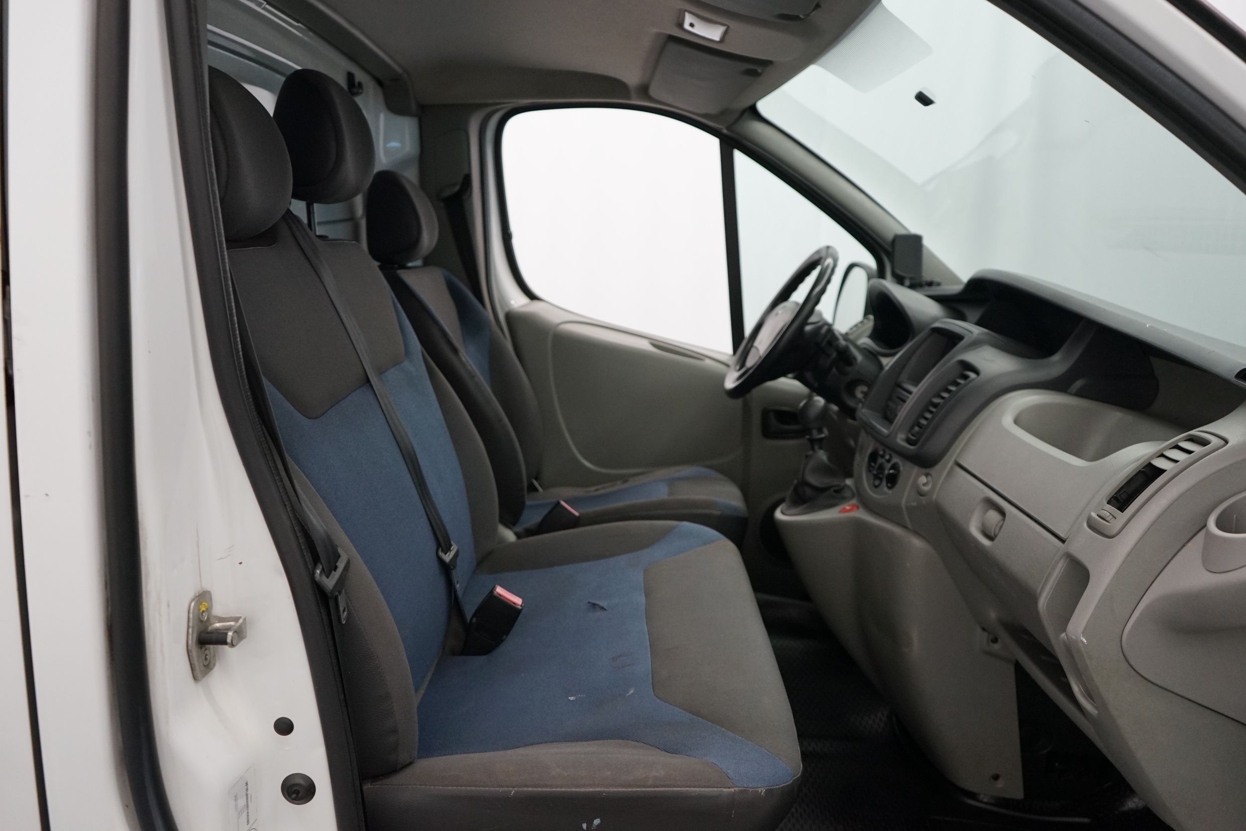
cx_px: 623
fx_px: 969
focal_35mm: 28
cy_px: 416
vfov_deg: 46.4
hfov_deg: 65.5
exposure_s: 1/160
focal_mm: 28
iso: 1600
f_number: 4
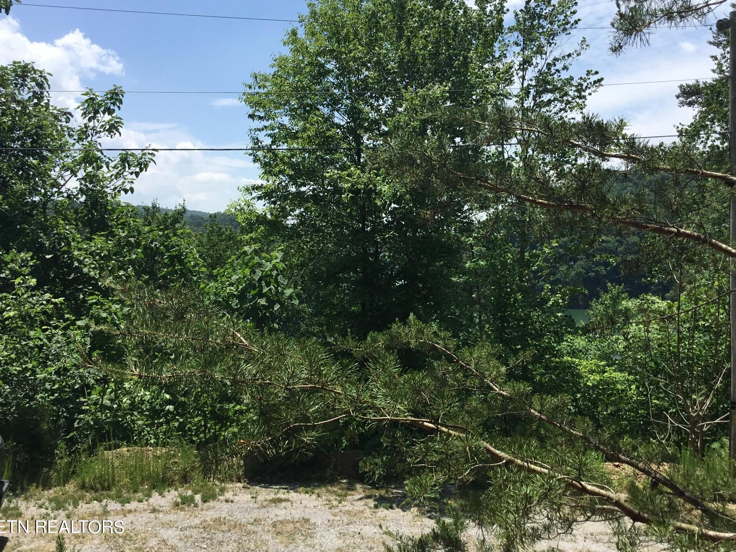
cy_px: 244
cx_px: 408
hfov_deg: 52.5
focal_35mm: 35
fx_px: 744
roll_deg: +1.4
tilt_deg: +0.5
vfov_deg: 40.6
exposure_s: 1/1733
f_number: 2.4
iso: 25
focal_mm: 3.3
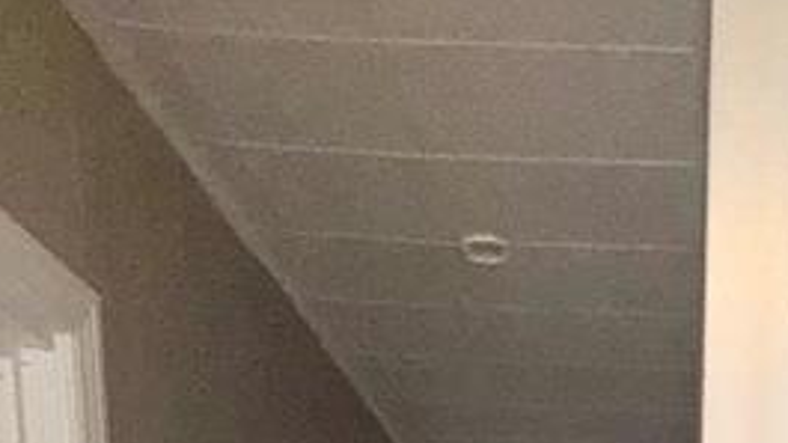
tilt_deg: -11.9
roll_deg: -1.9
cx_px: 758
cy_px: 1109
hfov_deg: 33.0
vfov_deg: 13.6
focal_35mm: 59
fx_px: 1233
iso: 320
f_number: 2.2
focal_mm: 2.22
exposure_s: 1/60
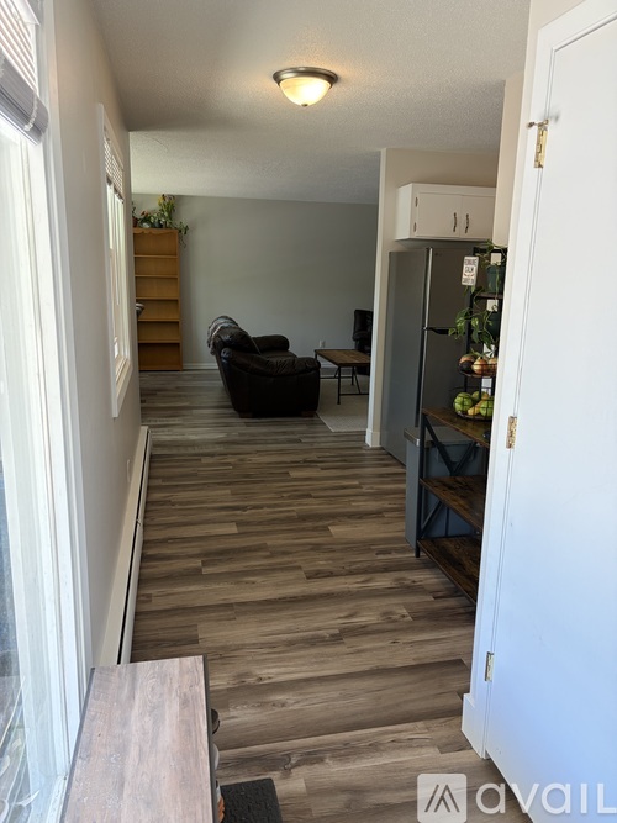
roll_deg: -1.0
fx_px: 618
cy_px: 412
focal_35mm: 26
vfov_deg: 67.3
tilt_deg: -12.3
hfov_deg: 53.0
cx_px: 308
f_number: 1.6
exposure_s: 1/120
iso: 80
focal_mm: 5.96
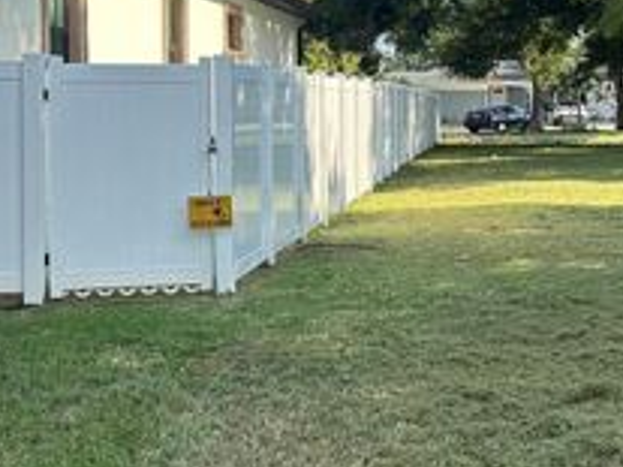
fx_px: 1043
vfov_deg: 24.4
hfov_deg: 30.0
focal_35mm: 58
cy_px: 38
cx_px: 677
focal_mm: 6.86
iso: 80
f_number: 1.78
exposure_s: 1/1241
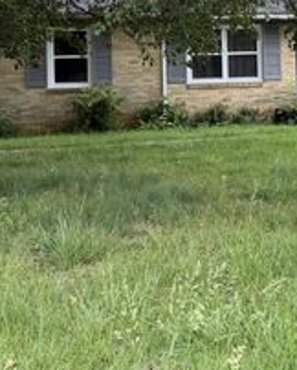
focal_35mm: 58
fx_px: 636
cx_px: 268
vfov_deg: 31.5
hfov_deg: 25.5
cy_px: 67
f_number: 1.78
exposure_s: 1/649
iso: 100
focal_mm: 6.76
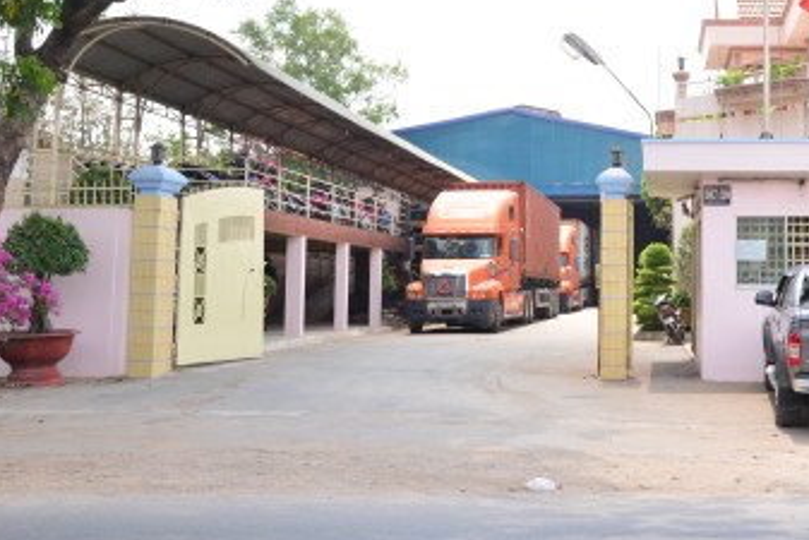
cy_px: 174
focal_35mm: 57
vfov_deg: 23.7
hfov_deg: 34.0
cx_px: 641
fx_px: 1281
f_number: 13
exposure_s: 1/125
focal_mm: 30
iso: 500
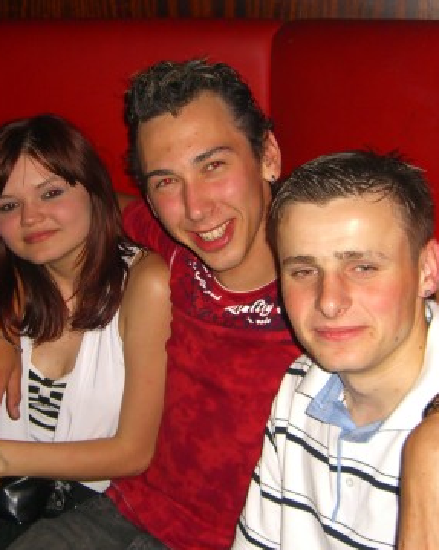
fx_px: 1007
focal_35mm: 62
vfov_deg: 30.5
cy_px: 257
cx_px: 191
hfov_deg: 24.6
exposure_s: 1/60
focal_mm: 7.9
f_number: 2.8
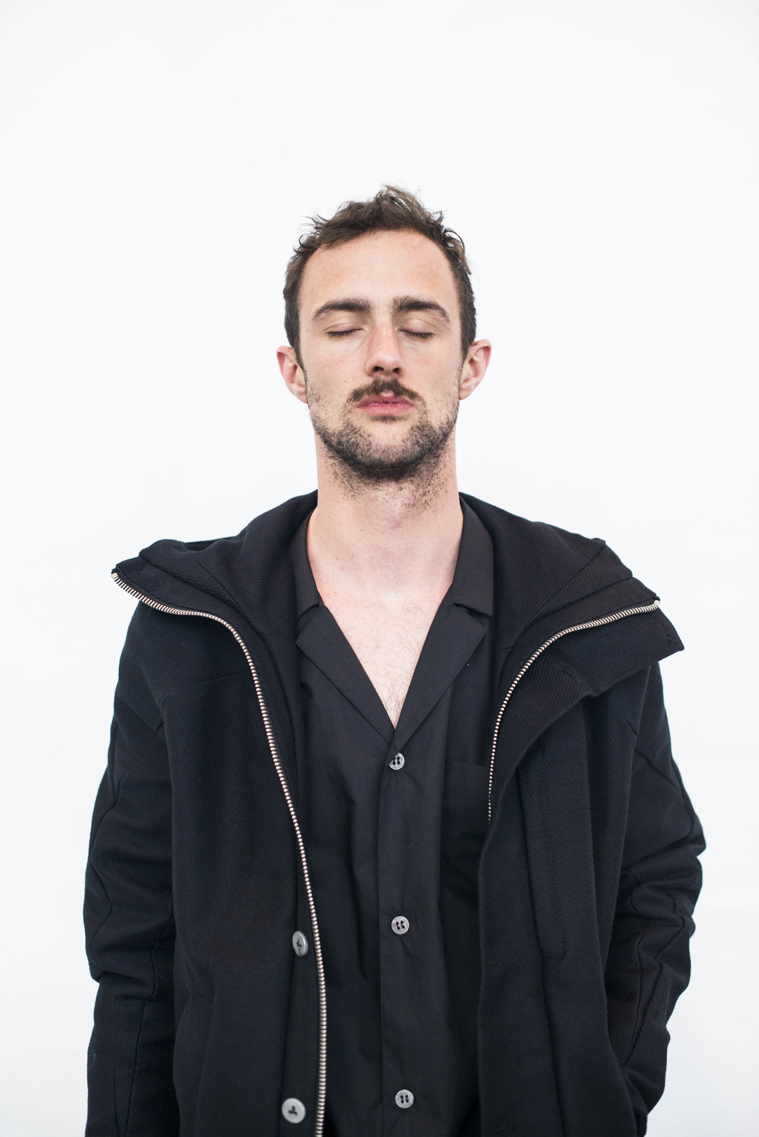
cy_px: 568
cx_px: 380
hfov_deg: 27.0
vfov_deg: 39.6
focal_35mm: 50
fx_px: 1580
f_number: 2.5
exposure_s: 1/320
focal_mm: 50
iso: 1250
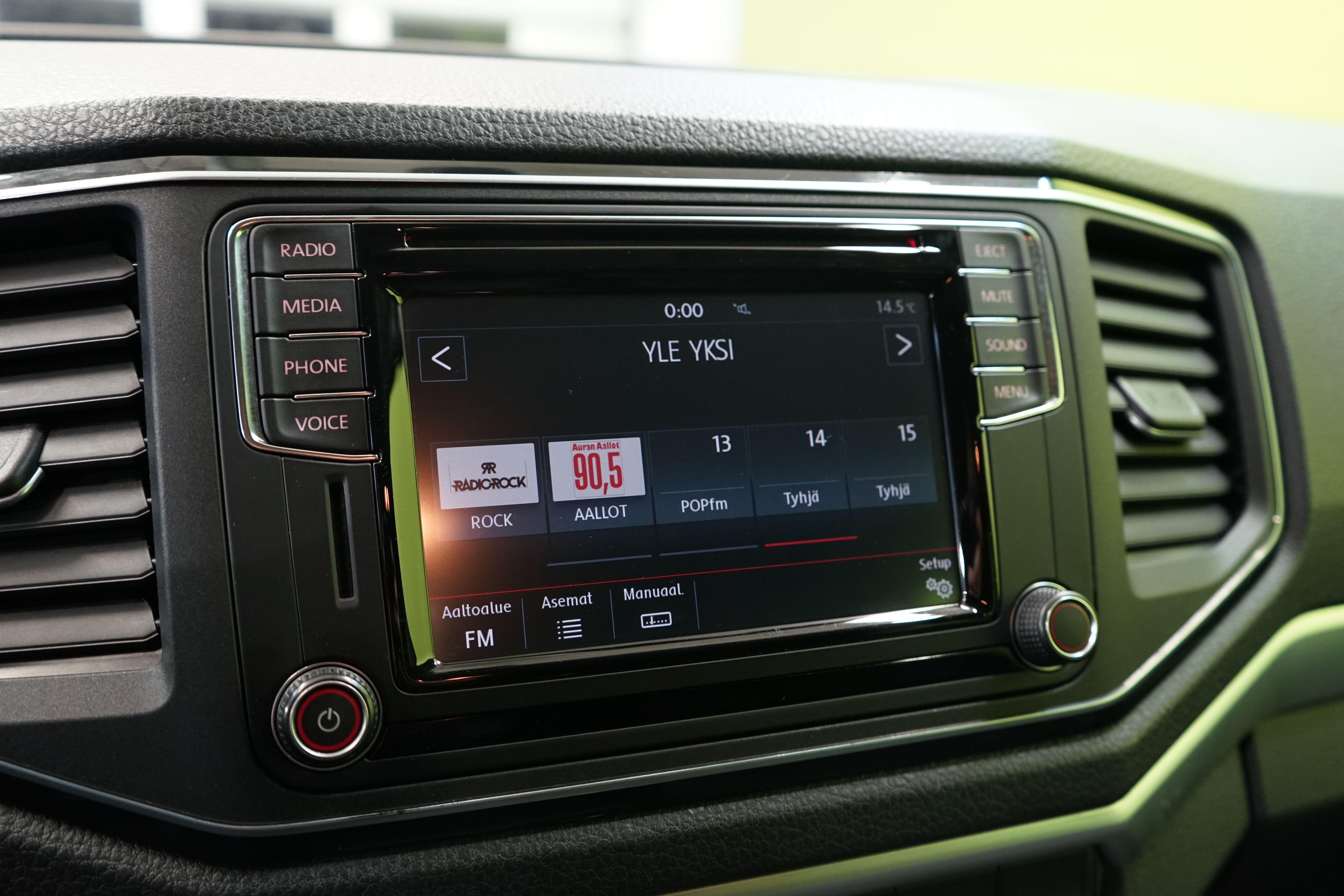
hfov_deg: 60.3
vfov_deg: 42.3
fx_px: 1157
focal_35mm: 31
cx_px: 689
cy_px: 439
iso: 1600
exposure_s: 1/25
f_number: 4.5
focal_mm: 29
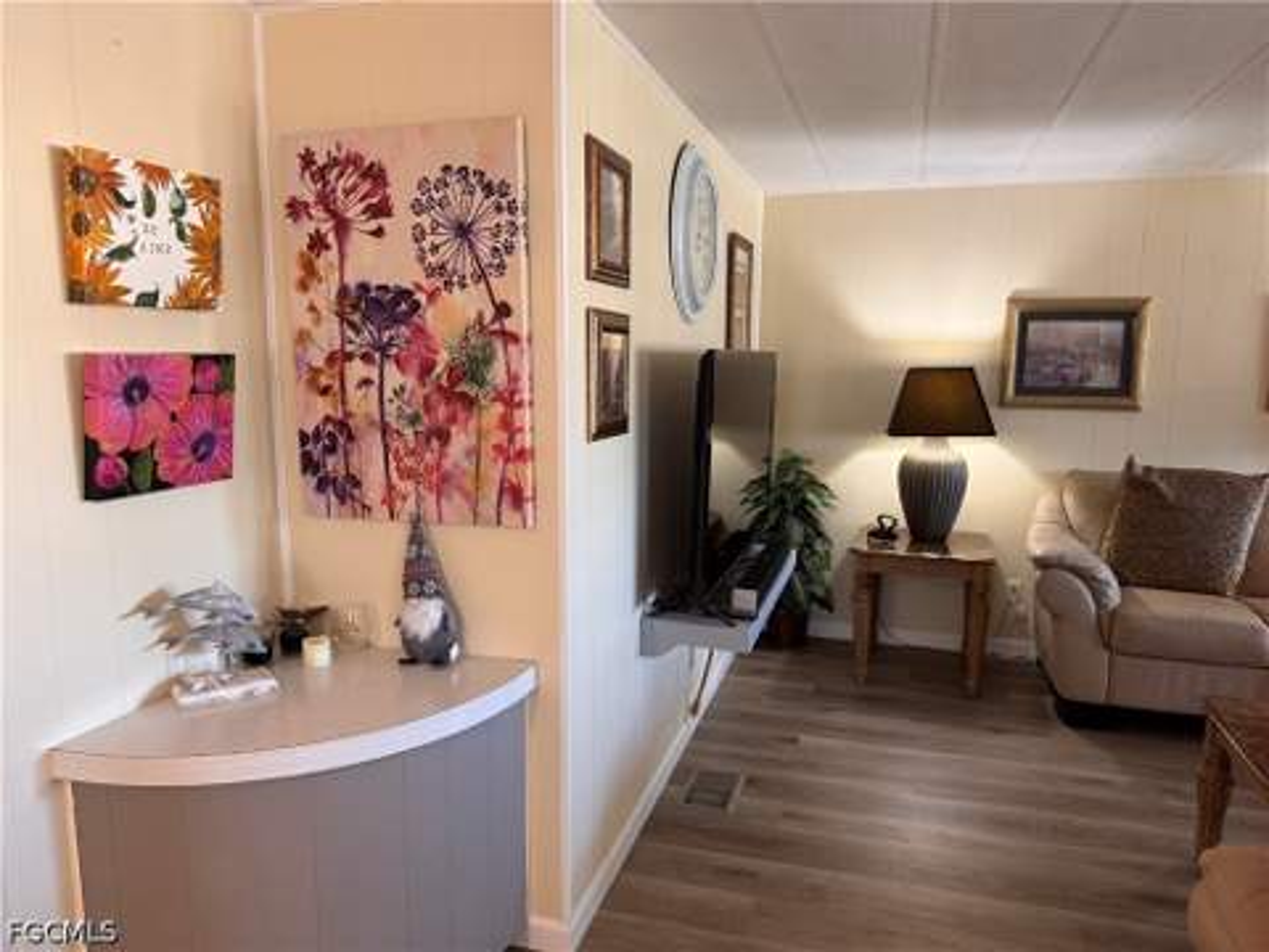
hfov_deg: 71.6
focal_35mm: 24
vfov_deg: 56.8
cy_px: 476
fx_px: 880
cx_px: 634
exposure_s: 1/60
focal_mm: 6.76
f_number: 1.78
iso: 200
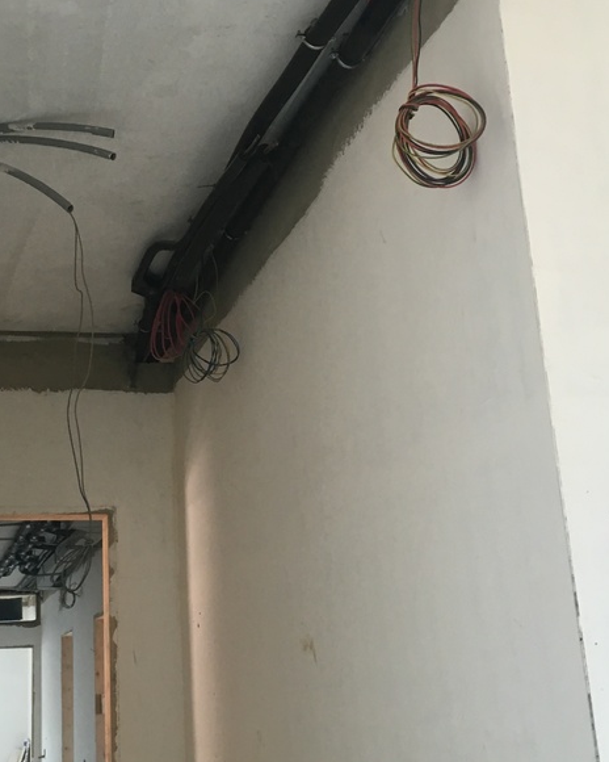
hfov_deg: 29.9
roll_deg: +2.3
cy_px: 374
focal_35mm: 50
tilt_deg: +18.2
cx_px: 184
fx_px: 1127
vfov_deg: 37.3
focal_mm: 4.15
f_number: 2.2
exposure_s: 1/33
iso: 100
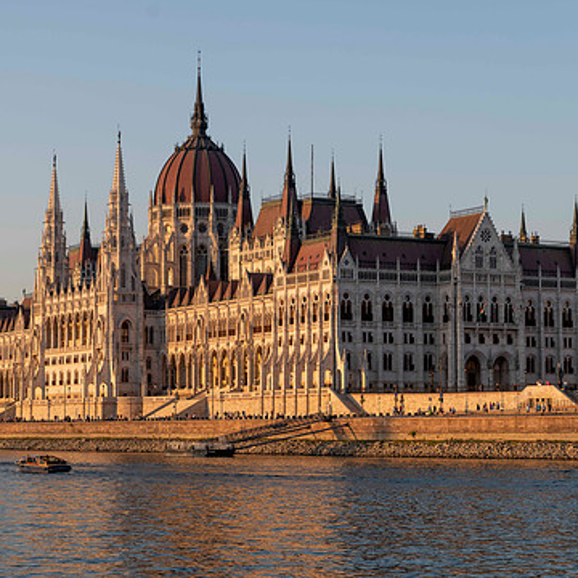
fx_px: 1832
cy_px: 299
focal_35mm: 97
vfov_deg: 17.9
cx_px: 217
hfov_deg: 17.9
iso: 72
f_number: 5
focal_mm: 70
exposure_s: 1/160
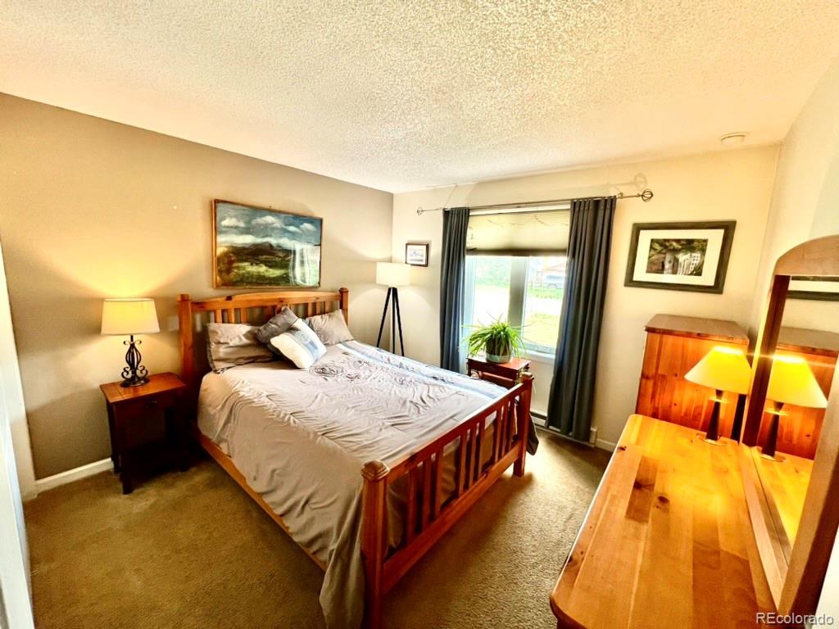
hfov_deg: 106.2
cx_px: 420
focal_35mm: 13
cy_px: 314
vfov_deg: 89.9
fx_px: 315
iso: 200
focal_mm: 1.57
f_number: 1.8
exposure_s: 1/120
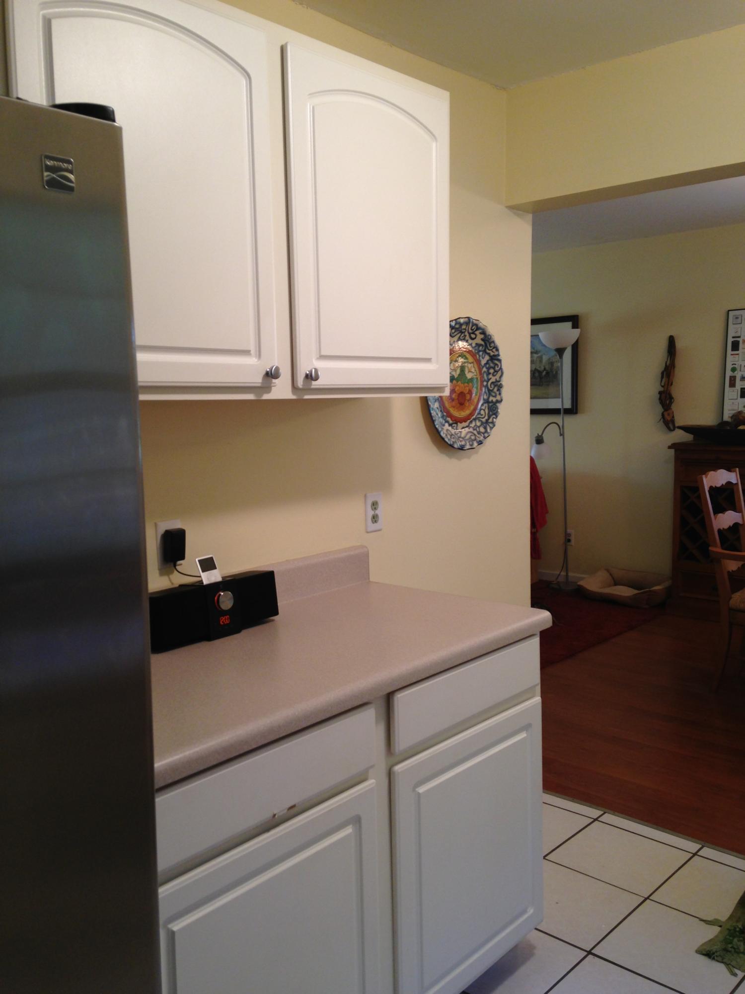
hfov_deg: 42.9
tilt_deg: -6.8
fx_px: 947
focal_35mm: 33
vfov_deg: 55.4
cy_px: 497
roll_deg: +0.5
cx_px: 372
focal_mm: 4.12
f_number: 2.4
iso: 50
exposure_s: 1/20
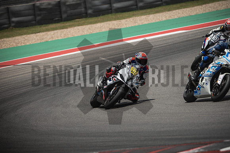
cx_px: 115
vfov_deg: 4.6
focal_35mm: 300
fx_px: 1917
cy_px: 76
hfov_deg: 6.9
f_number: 3.2
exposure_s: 1/2000
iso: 125
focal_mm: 200
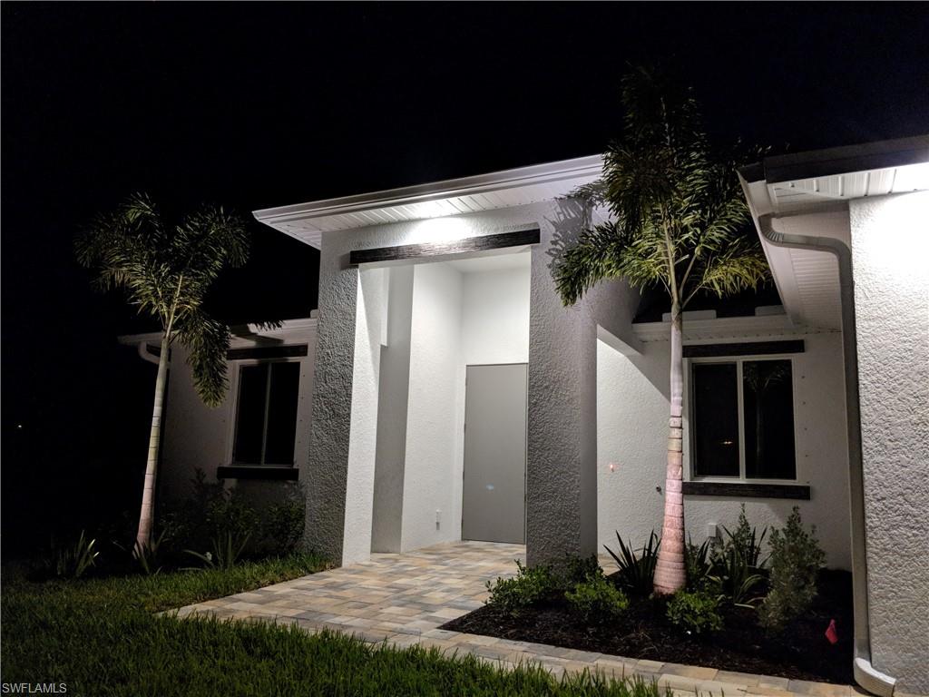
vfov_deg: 51.4
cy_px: 348
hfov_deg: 65.3
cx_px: 464
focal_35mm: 27
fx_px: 725
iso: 400
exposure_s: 1/40.1
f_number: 1.8
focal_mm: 4.44
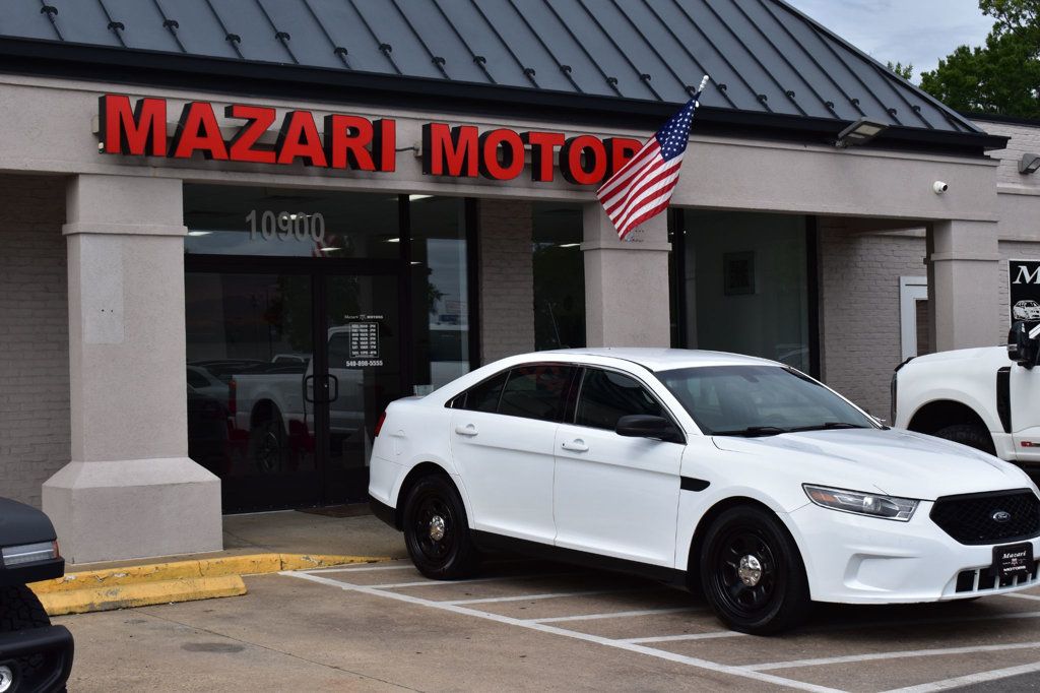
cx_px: 520
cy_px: 346
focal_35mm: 57
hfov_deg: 35.1
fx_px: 1646
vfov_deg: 23.8
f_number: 11
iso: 220
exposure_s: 1/500
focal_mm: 38
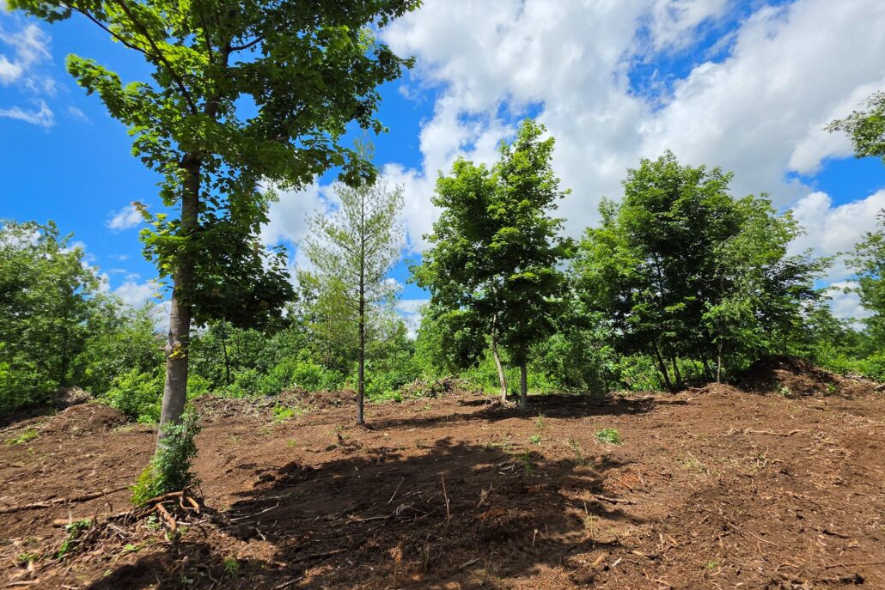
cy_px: 263
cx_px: 430
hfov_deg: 104.2
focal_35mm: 14
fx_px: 344
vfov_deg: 80.9
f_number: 1.9
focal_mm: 2.2
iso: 32
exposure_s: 1/2621
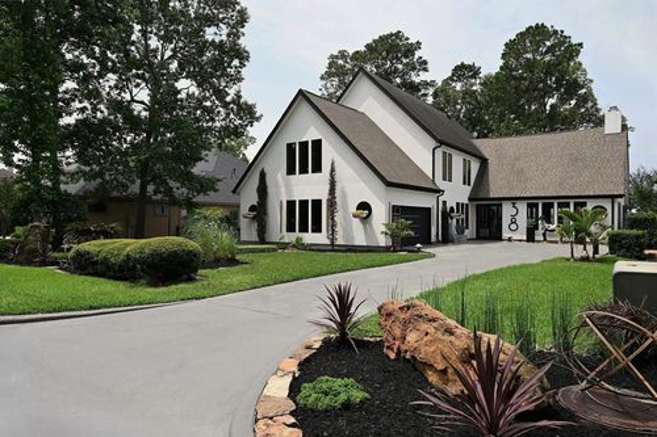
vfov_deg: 53.1
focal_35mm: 24
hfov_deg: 73.8
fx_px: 438
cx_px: 328
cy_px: 218
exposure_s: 1/320
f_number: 9
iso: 100
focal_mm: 24
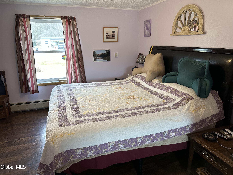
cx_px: 116
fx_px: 162
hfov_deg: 71.6
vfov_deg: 56.8
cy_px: 88
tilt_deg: -15.7
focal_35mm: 24
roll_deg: +0.5
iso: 125
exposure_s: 1/120
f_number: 1.78
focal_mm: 6.86
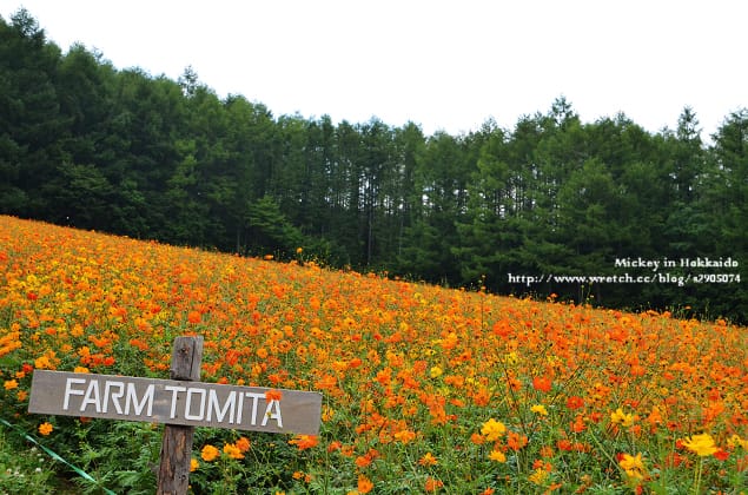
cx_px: 374
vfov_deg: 29.7
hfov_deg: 43.7
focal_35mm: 45
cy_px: 248
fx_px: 933
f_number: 5.6
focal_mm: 30
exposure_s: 1/1250
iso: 1000
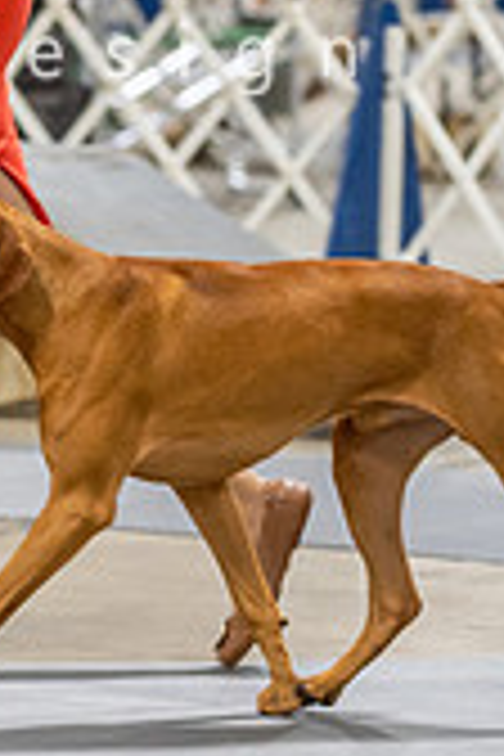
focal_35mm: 331
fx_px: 6950
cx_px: -202
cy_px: 191
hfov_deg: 4.1
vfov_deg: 6.2
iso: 2000
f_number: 2.8
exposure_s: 1/160
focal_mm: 96
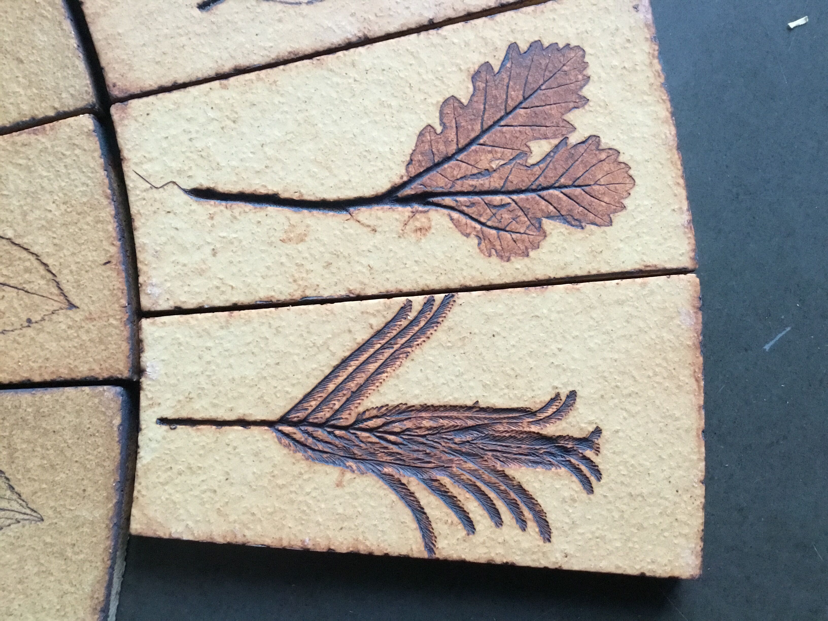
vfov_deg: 45.4
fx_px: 742
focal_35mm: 31
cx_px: 414
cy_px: 310
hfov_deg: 58.4
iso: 250
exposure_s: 1/33
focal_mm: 3.3
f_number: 2.4
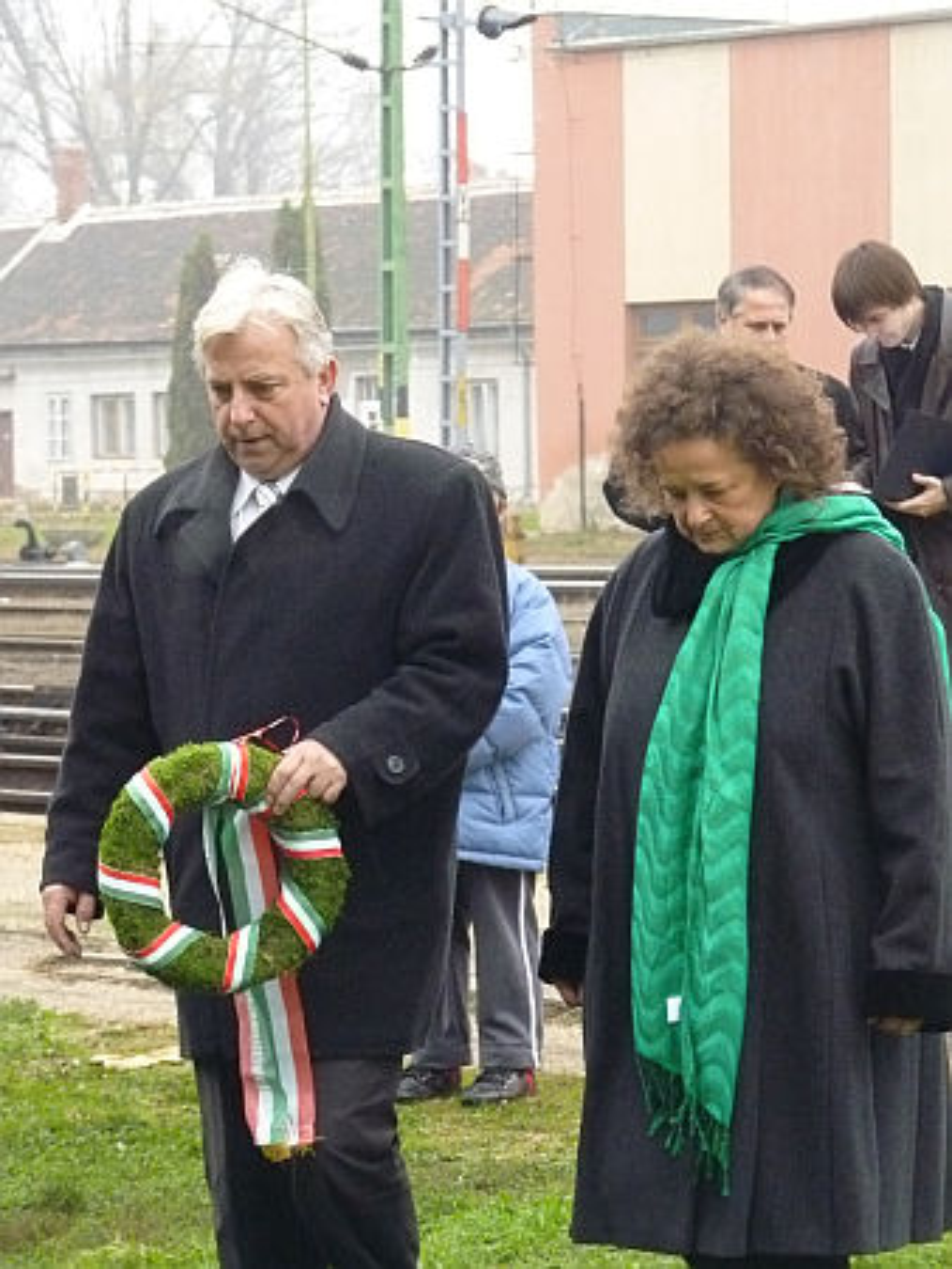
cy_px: 634
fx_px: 5825
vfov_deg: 12.4
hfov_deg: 9.3
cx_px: 476
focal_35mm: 159
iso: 800
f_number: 3.7
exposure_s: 1/640
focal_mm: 28.3
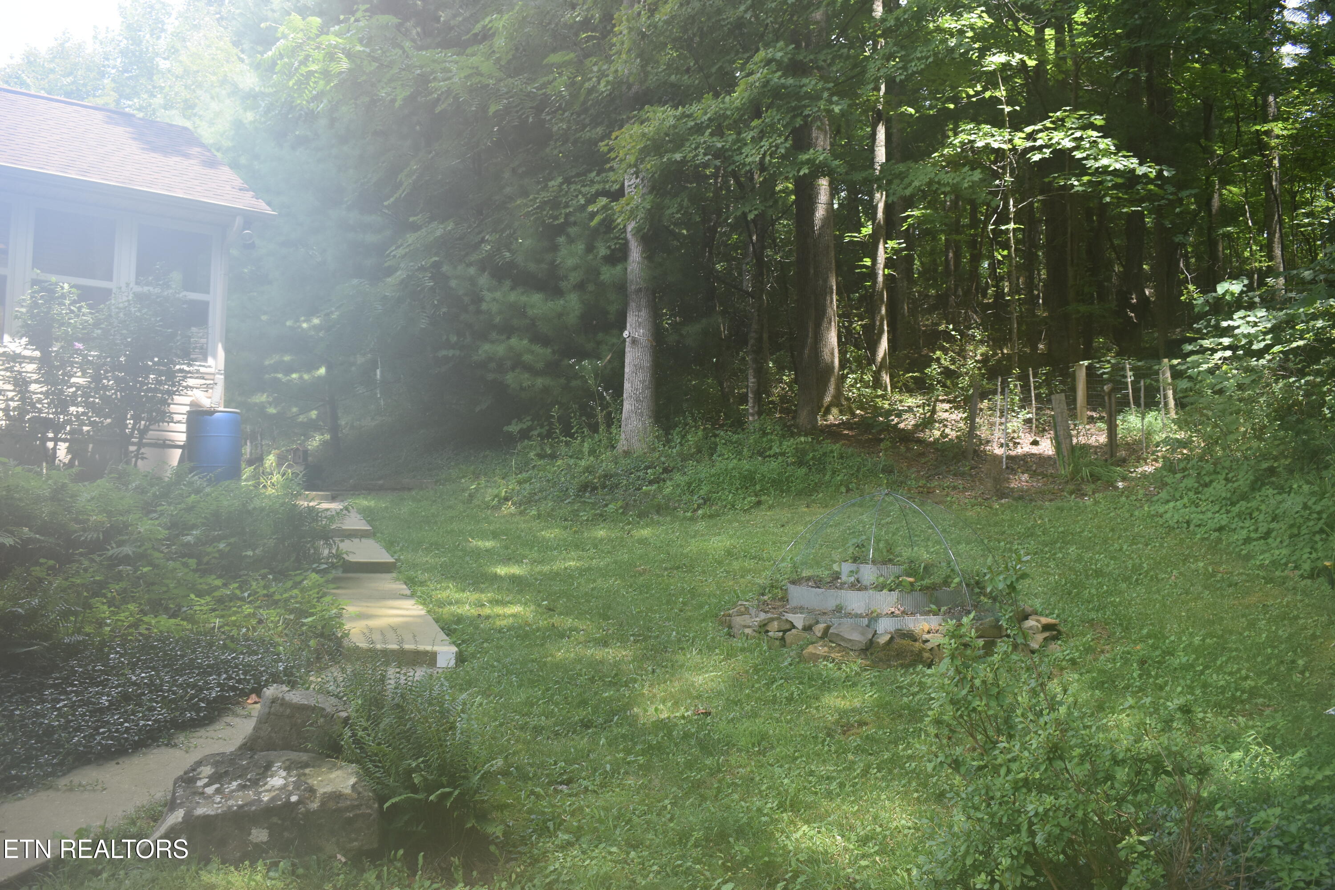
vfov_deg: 40.0
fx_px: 1224
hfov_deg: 57.2
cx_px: 668
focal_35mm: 33
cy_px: 445
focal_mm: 22
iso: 400
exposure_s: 1/250
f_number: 5.6
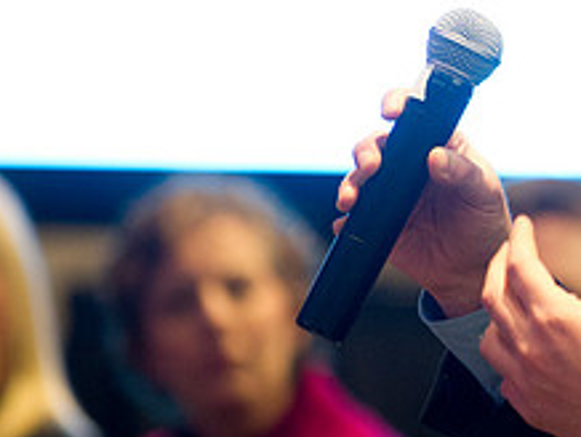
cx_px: 701
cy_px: 21
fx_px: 7511
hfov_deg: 4.4
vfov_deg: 3.3
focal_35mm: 447
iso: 2500
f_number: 2.8
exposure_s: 1/60
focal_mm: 175
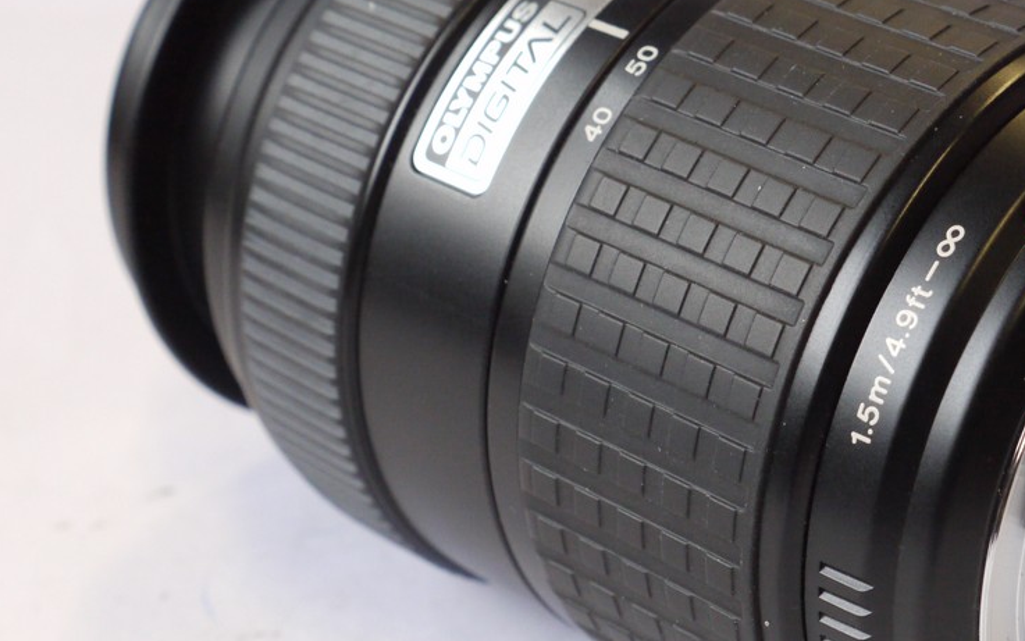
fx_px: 2990
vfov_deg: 12.2
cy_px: 343
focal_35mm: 107
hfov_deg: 19.4
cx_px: 697
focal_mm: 31
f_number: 7.1
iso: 800
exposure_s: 1/100
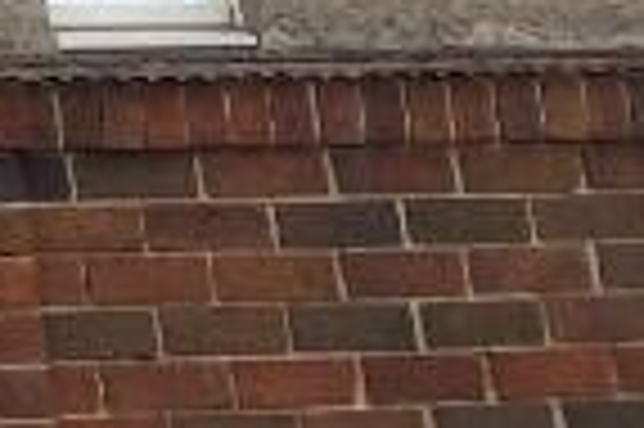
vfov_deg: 6.3
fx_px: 3466
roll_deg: +0.9
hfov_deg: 8.5
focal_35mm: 194
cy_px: -996
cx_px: -1401
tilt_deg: +20.1
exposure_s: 1/1653
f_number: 1.8
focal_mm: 4.25
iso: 32
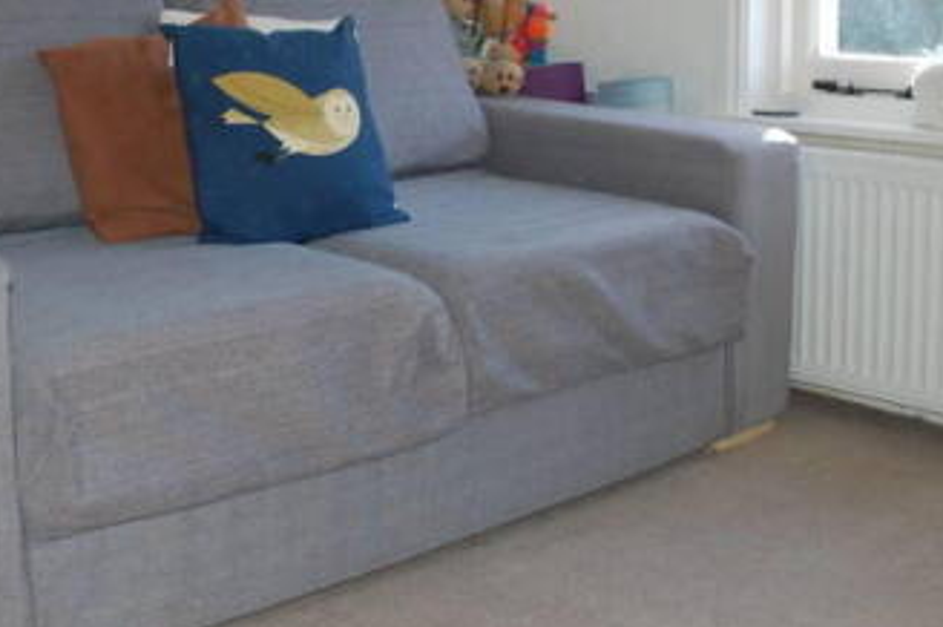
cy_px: 141
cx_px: 371
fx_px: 1413
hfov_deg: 36.7
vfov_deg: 24.7
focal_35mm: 54
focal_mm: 18
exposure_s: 1/60
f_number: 3.5
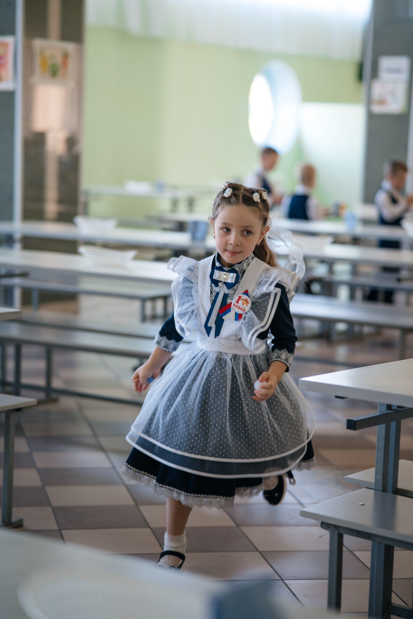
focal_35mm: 85
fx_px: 1463
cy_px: 310
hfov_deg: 16.1
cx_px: 206
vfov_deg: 23.9
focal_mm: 85
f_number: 2.2
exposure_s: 1/250
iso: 640
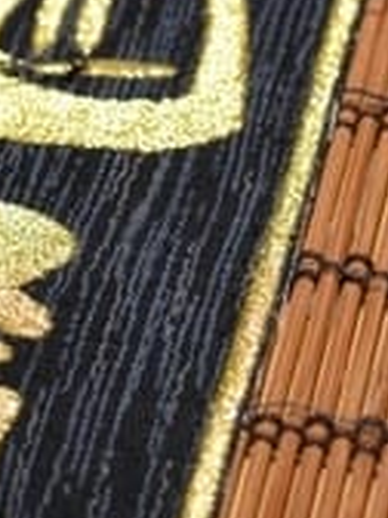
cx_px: -69
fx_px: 2867
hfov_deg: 7.7
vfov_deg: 10.3
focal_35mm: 192
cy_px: 419
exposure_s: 1/320
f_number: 3.5
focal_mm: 35
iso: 2500
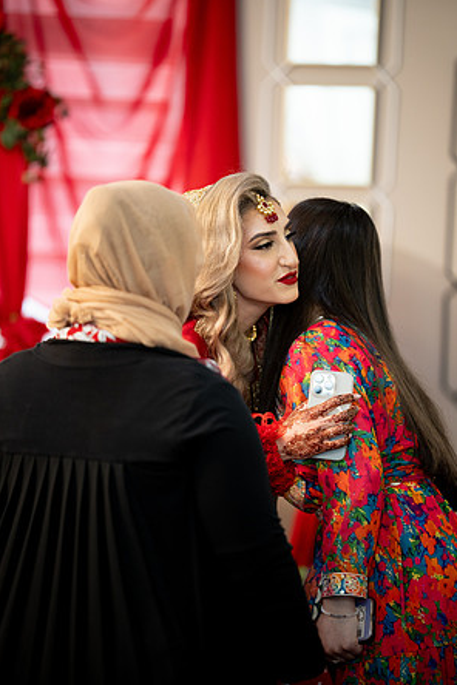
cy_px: 342
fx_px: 2894
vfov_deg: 13.5
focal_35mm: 152
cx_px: 228
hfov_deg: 9.0
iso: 1250
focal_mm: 150
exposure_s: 1/200
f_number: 2
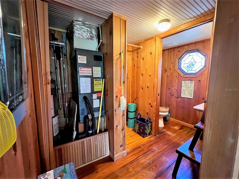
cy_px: 90
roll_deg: -3.0
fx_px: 90
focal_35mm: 13
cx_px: 120
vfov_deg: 89.9
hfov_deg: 106.2
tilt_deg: -7.1
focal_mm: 1.57
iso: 1000
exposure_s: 1/40
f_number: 1.8
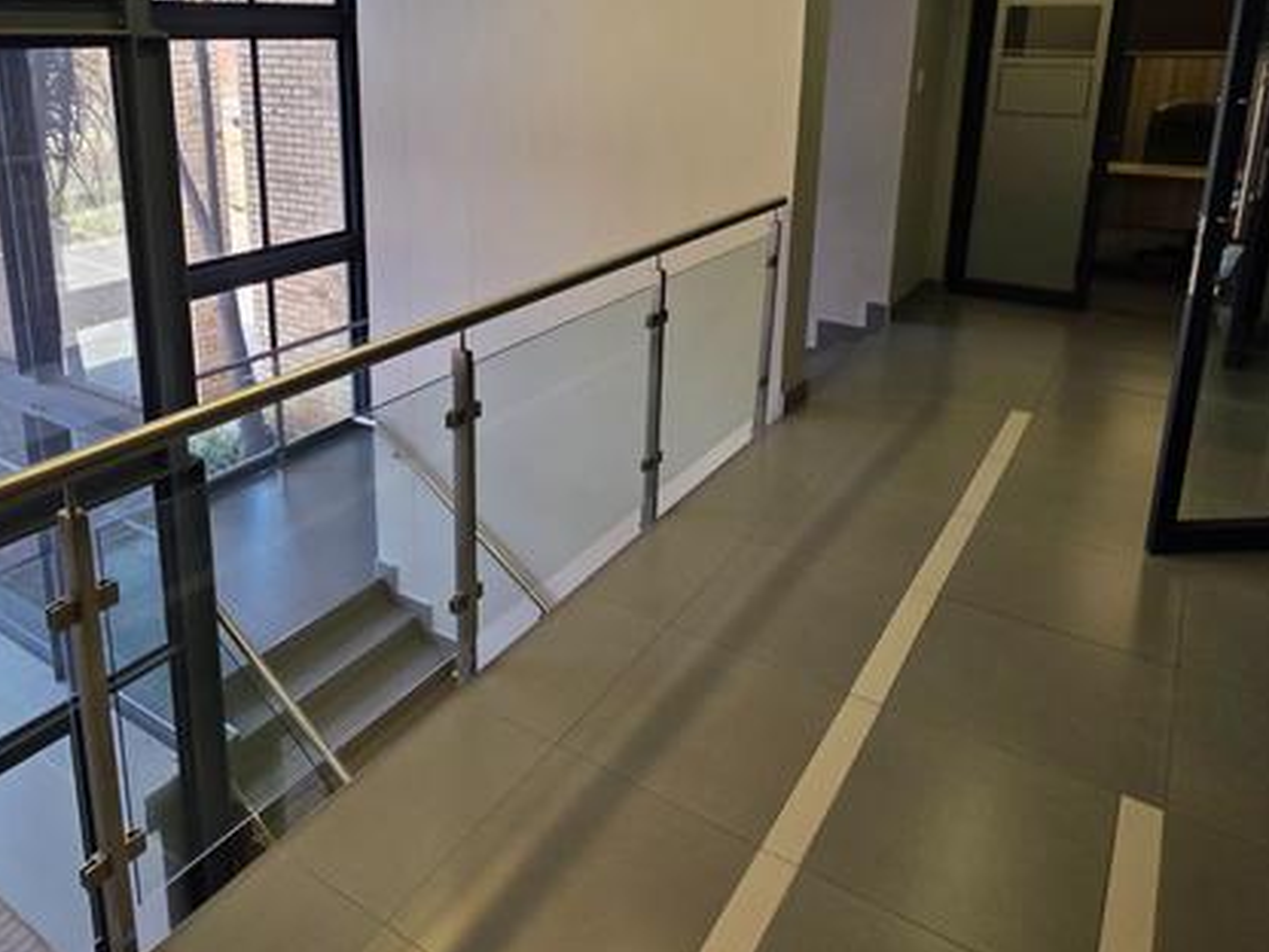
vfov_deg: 53.0
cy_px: 265
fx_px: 916
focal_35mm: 25
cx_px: 509
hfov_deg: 68.7
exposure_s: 1/100
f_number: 1.9
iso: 40
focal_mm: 2.2
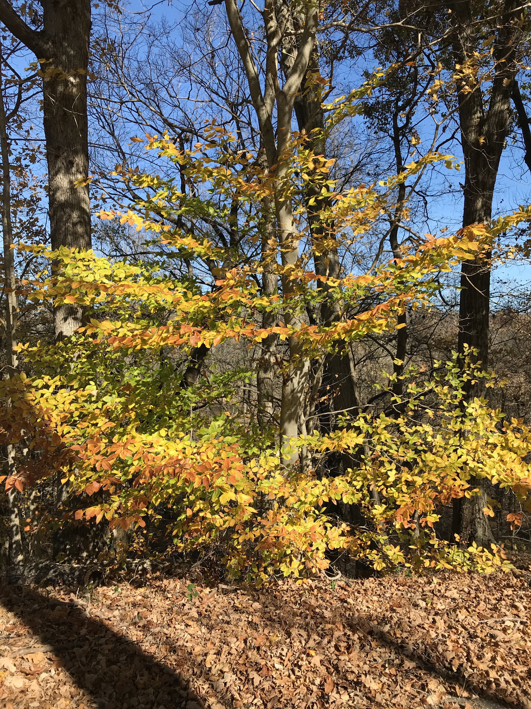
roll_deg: -0.7
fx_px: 573
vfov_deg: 63.4
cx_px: 266
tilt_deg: +1.8
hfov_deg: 49.7
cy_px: 354
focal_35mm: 28
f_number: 1.8
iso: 20
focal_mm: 3.99
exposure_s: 1/1368
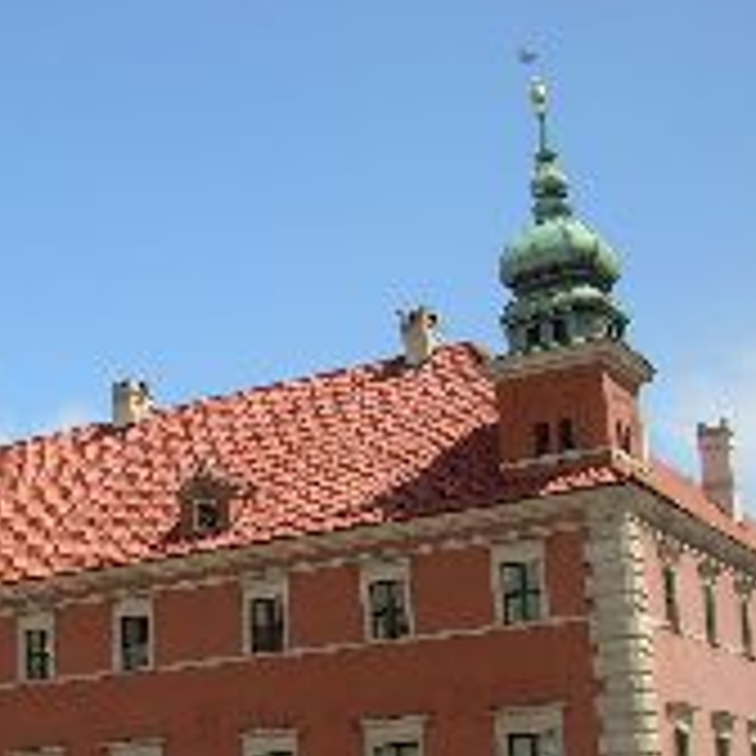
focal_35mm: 68
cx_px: 34
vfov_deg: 25.2
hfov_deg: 24.4
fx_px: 1680
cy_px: 495
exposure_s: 1/420
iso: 50
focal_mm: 6.3
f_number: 4.6
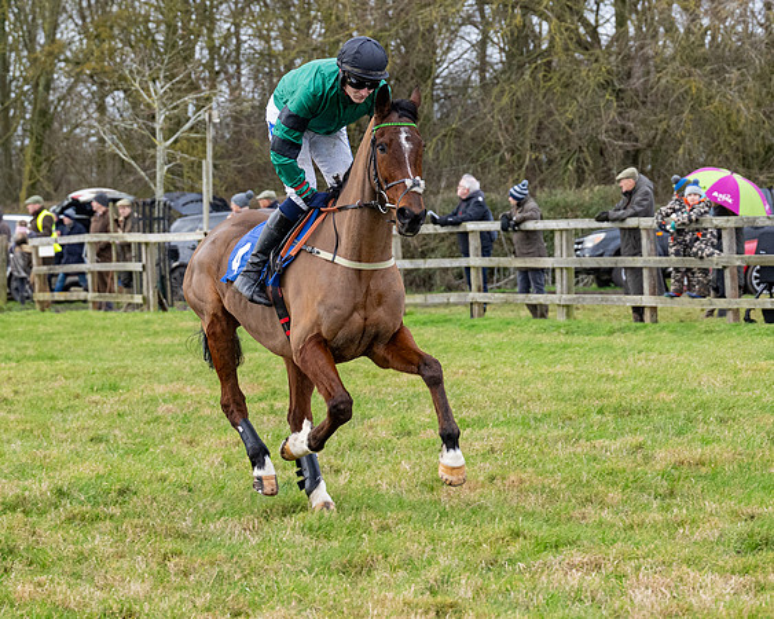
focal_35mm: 190
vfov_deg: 8.1
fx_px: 4344
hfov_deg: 10.2
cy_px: 221
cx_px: 431
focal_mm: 78
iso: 800
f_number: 4
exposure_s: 1/500
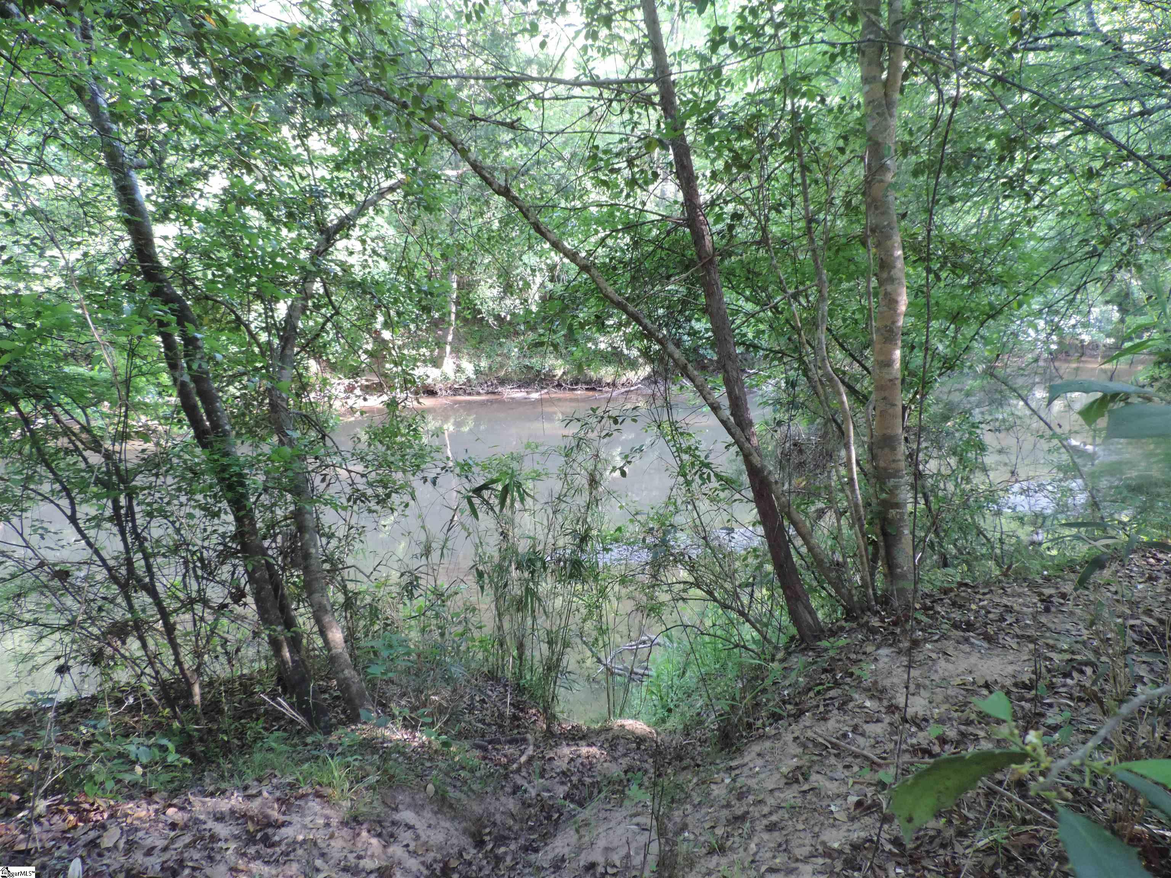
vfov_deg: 56.8
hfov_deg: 71.6
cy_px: 439
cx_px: 586
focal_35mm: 24
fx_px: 812
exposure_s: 1/30
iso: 320
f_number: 3
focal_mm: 4.3
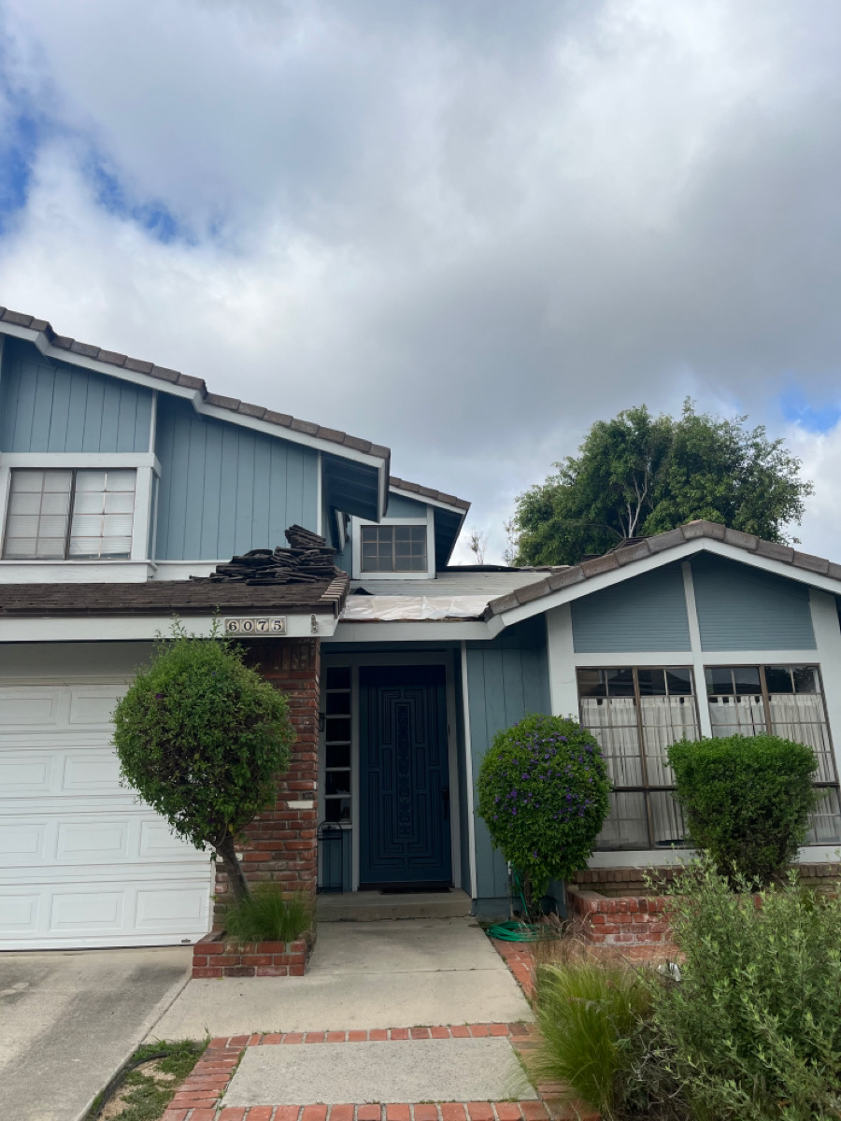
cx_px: 420
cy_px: 560
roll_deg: +2.4
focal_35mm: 26
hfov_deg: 53.1
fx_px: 842
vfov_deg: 67.3
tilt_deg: +19.6
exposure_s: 1/3623
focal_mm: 5.1
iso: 50
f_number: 1.6
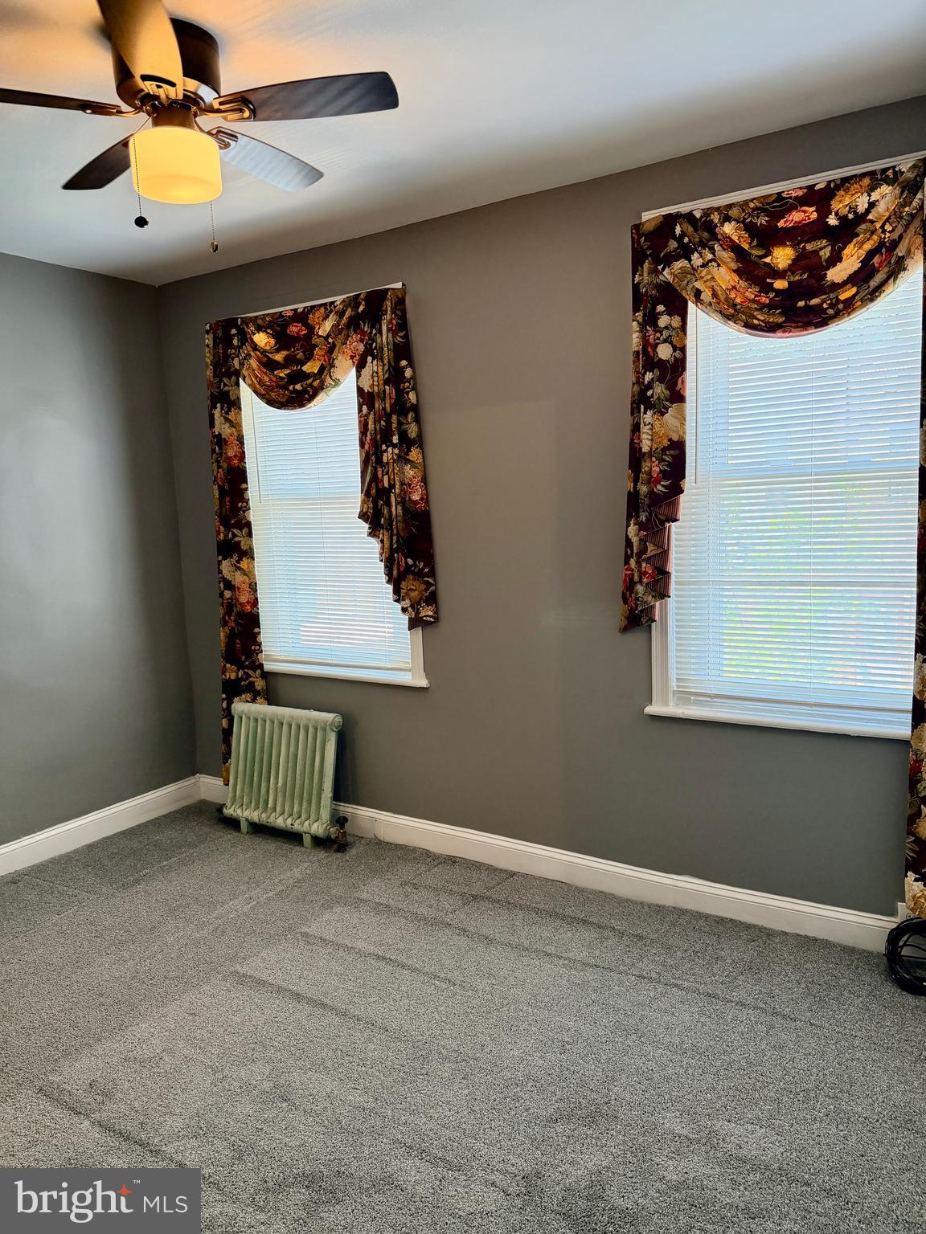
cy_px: 617
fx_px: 856
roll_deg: +2.3
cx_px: 463
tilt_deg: -7.1
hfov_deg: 56.8
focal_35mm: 24
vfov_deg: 71.6
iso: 250
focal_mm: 6.76
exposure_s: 1/120
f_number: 1.78
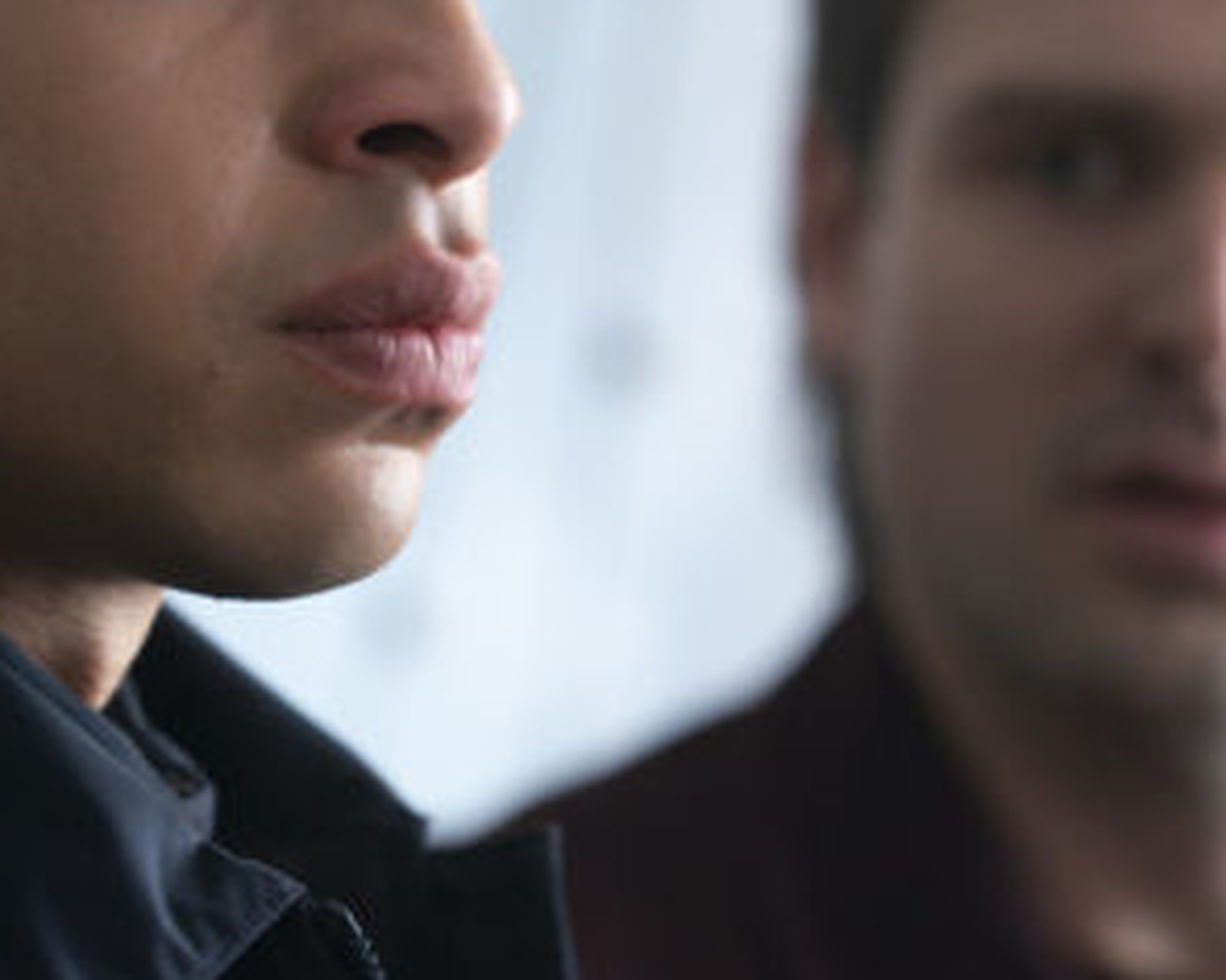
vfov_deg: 4.1
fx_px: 13861
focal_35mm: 382
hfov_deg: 5.1
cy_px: 162
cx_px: 362
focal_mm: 200
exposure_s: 1/320
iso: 3200
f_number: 4
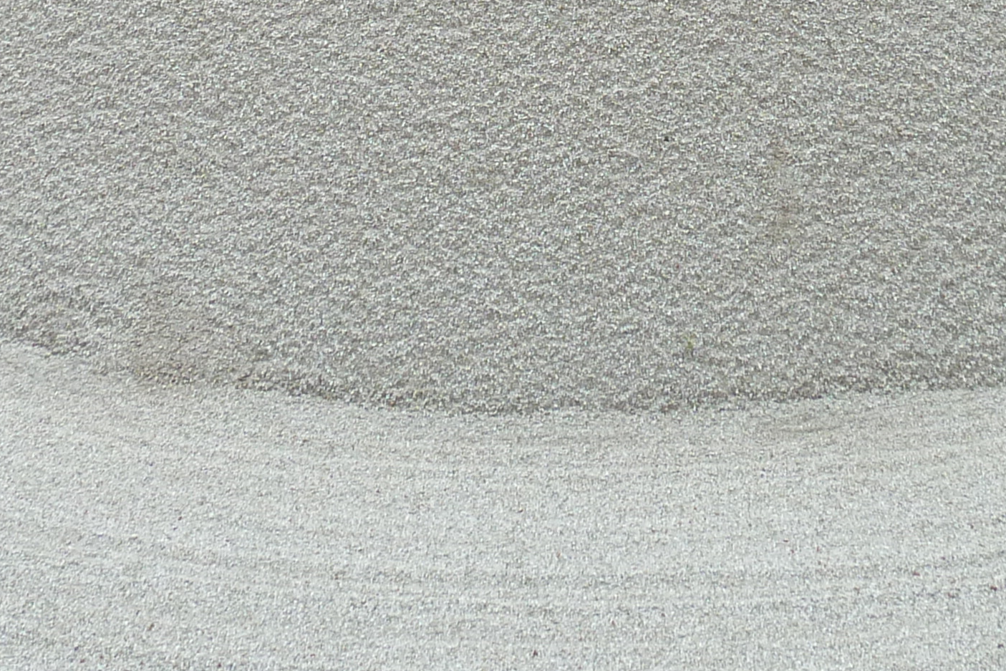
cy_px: -353
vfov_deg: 16.7
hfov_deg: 27.3
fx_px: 2068
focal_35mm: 74
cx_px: 585
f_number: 4
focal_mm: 4.1
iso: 100
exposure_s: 1/250
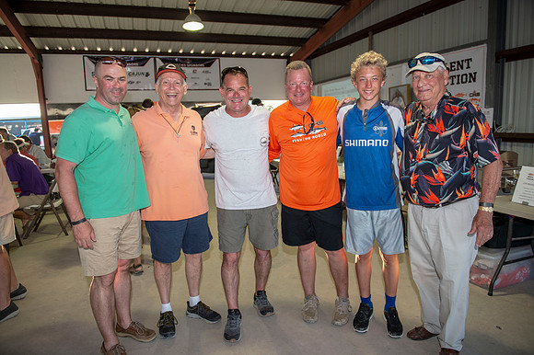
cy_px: 178
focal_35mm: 26
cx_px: 267
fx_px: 385
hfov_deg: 69.4
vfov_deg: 49.5
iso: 100
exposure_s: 1/100
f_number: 3.2
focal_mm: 26
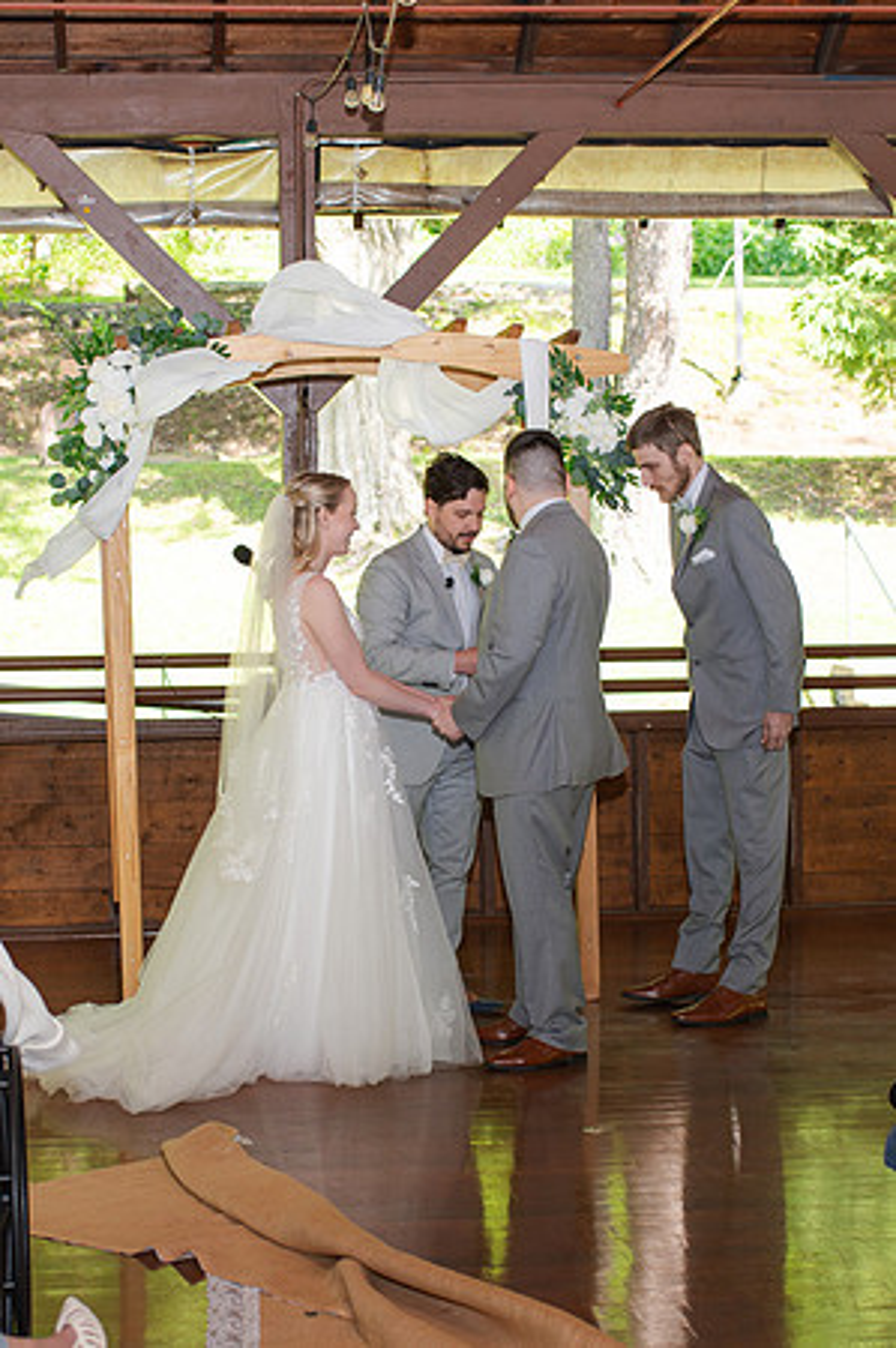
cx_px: 348
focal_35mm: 65
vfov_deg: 30.8
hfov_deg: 20.7
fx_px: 2448
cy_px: 747
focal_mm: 35
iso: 100
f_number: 3.2
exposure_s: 1/200
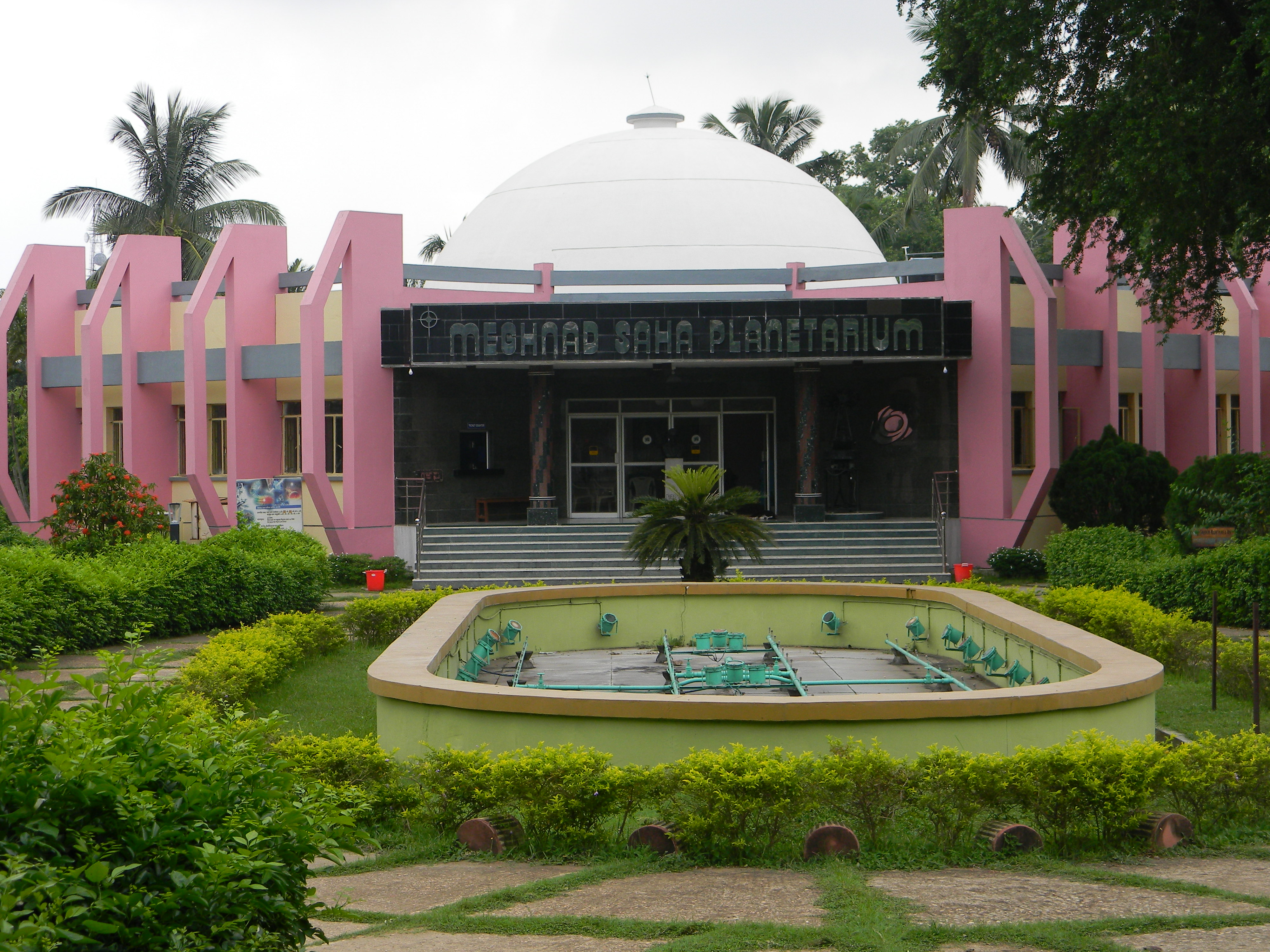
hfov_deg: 29.0
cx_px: 635
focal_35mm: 67
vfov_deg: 21.9
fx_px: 2458
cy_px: 476
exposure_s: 1/290
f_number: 4.3
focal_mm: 12.2
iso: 80
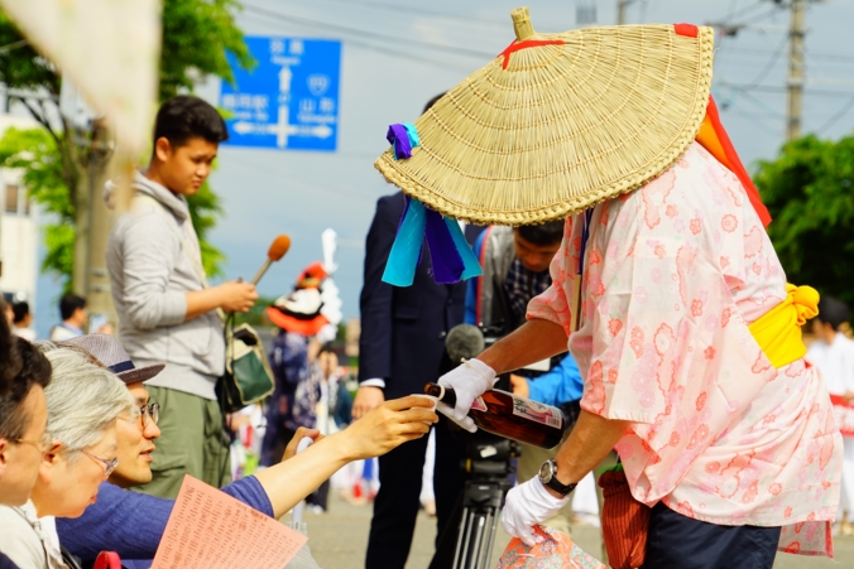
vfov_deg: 7.6
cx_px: 416
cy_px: 262
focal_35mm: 180
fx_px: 4271
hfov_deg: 11.4
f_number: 8
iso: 100
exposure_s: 1/200
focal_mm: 152
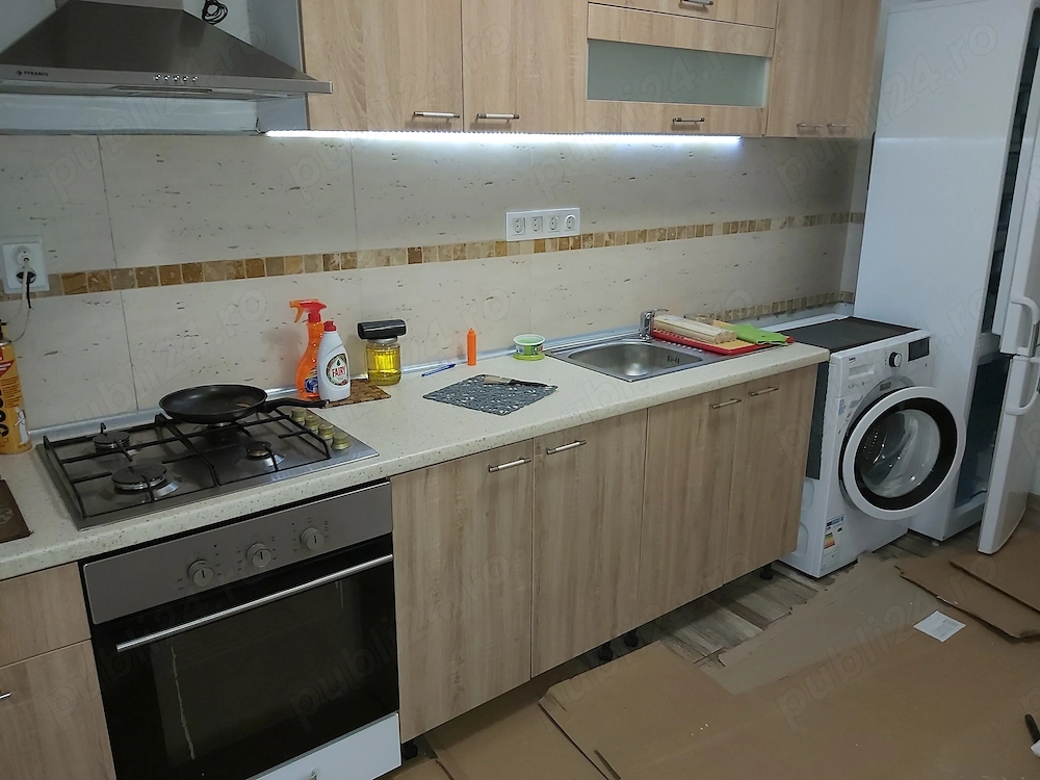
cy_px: 390
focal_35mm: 26
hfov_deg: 67.3
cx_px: 520
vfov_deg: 53.1
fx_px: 781
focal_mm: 3.92
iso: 250
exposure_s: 1/50
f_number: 1.7
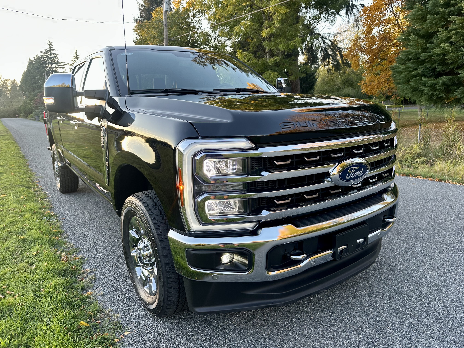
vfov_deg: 56.8
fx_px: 322
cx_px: 232
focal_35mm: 24
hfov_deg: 71.6
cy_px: 174
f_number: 1.78
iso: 80
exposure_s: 1/133
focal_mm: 6.86
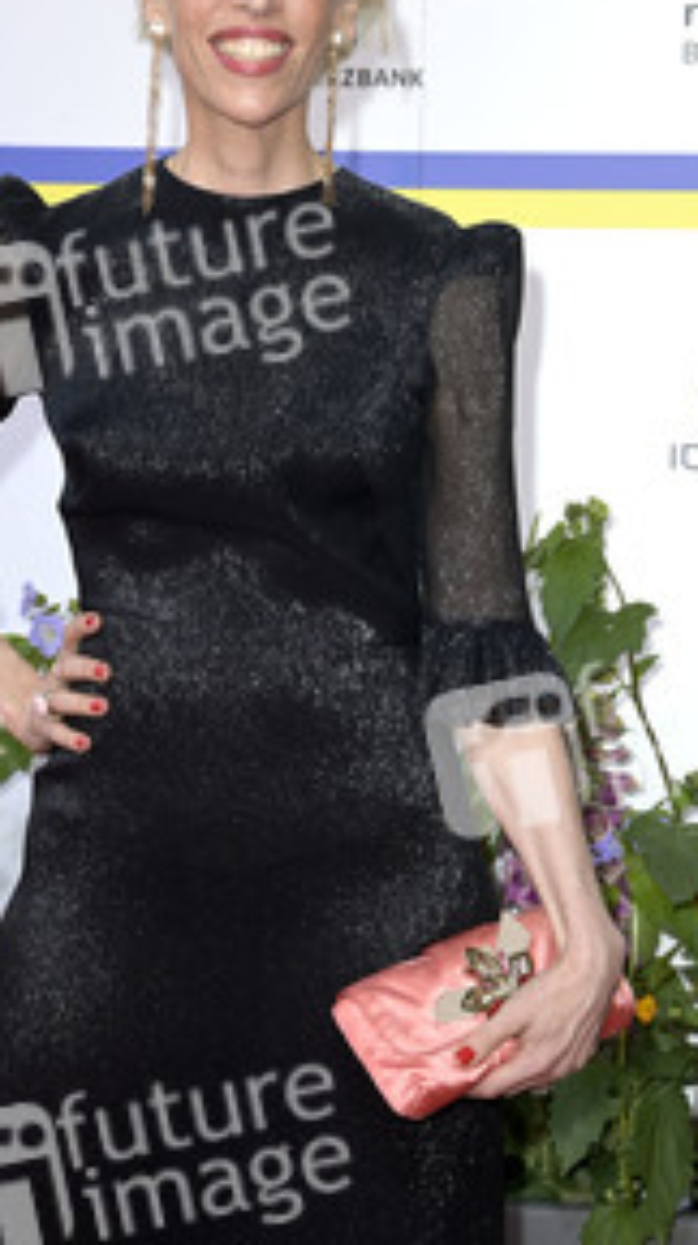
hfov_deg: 10.2
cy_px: 521
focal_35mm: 119
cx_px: 254
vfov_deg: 18.0
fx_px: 3926
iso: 640
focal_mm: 82
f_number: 6.3
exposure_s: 1/250
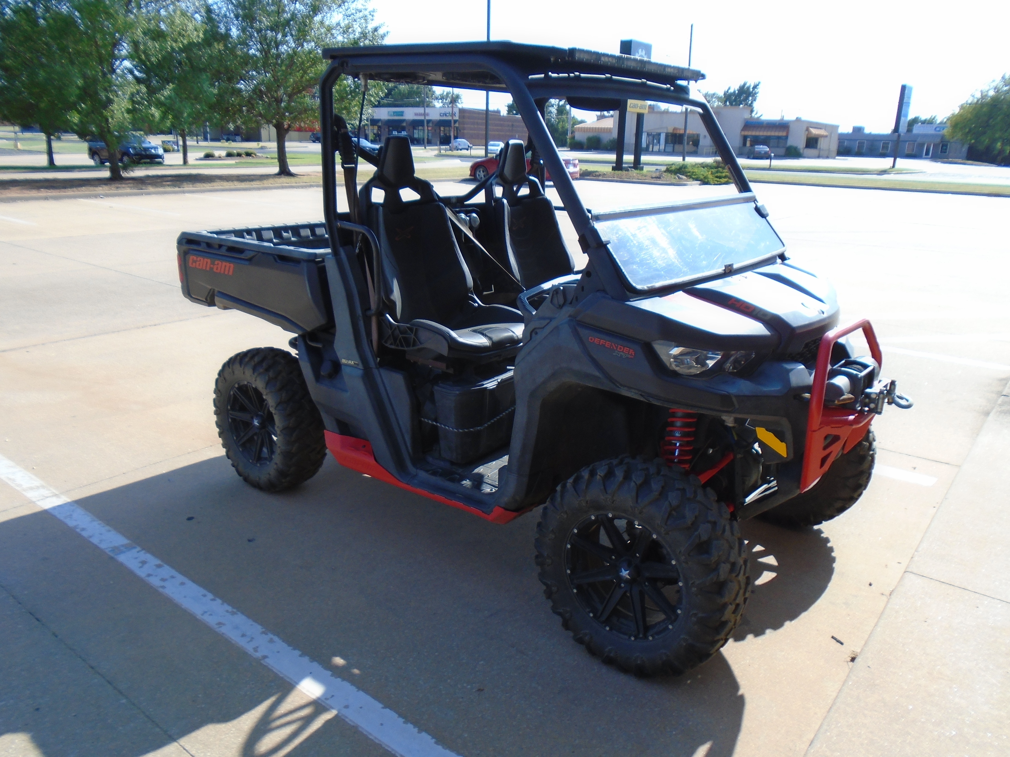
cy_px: 378
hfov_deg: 67.3
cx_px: 505
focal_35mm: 26
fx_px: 759
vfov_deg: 53.1
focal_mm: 4.6
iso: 100
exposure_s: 1/500
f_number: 3.2
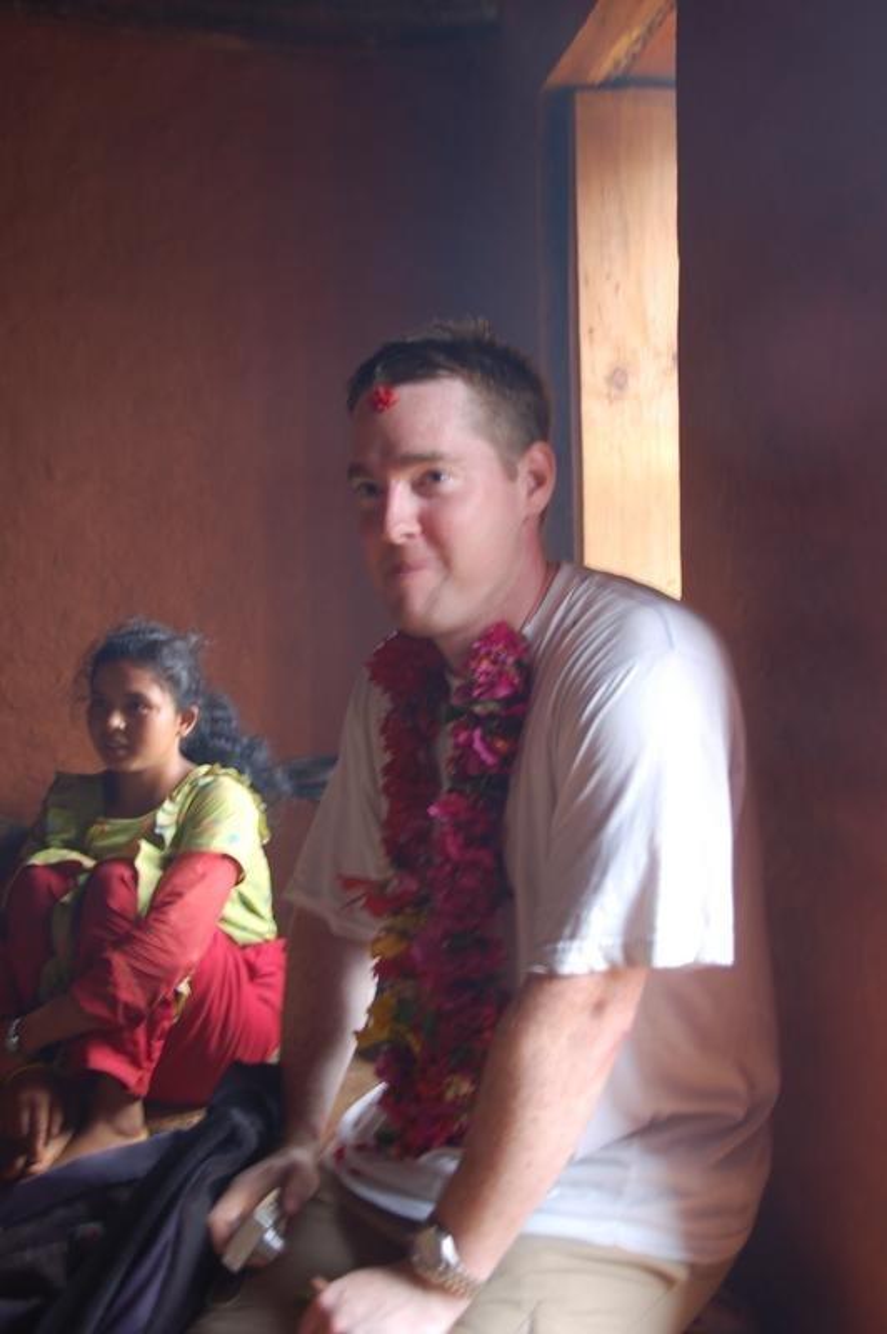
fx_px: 1444
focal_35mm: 39
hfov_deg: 34.2
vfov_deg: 49.6
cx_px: 444
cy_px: 667
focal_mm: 26
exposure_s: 1/2.5
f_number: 3.3
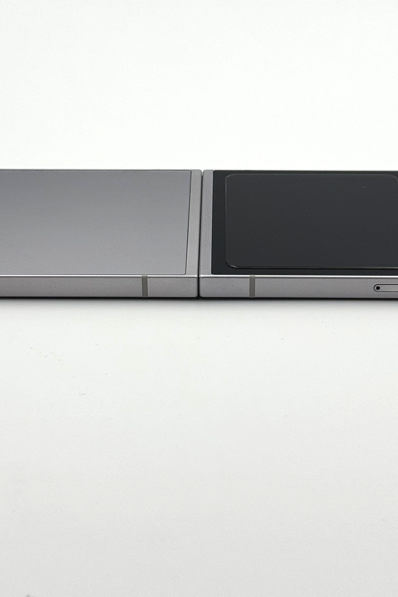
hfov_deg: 18.2
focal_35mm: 75
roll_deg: +0.2
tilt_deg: -26.0
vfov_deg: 26.8
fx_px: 1244
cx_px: 184
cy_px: 187
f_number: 1.78
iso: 64
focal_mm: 6.76
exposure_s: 1/448
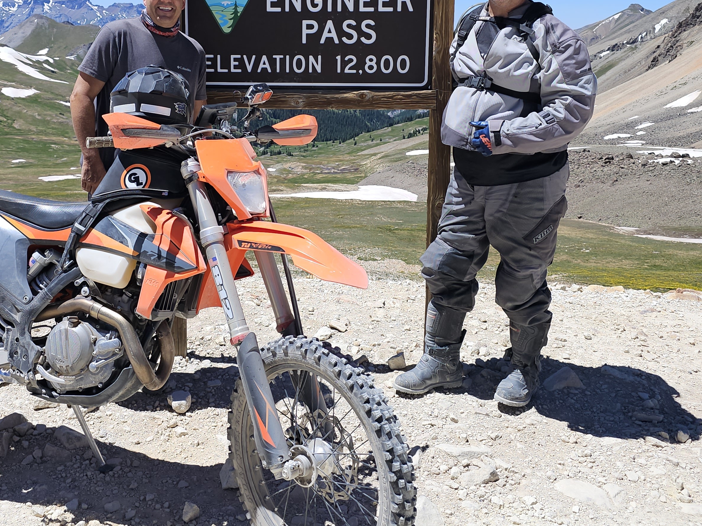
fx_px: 791
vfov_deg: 35.8
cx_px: 289
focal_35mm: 39
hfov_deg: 47.6
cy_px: 117
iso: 10
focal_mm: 6.3
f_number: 1.7
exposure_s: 1/758
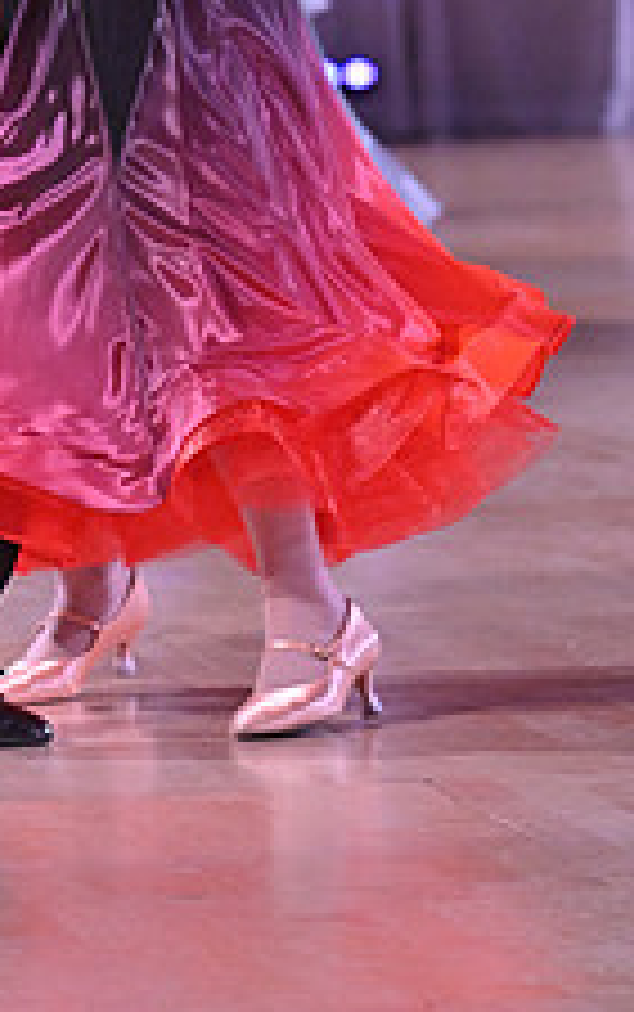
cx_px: 209
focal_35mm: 447
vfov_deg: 4.7
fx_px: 12334
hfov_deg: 2.9
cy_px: -189
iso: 4000
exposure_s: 1/400
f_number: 5.6
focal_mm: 170
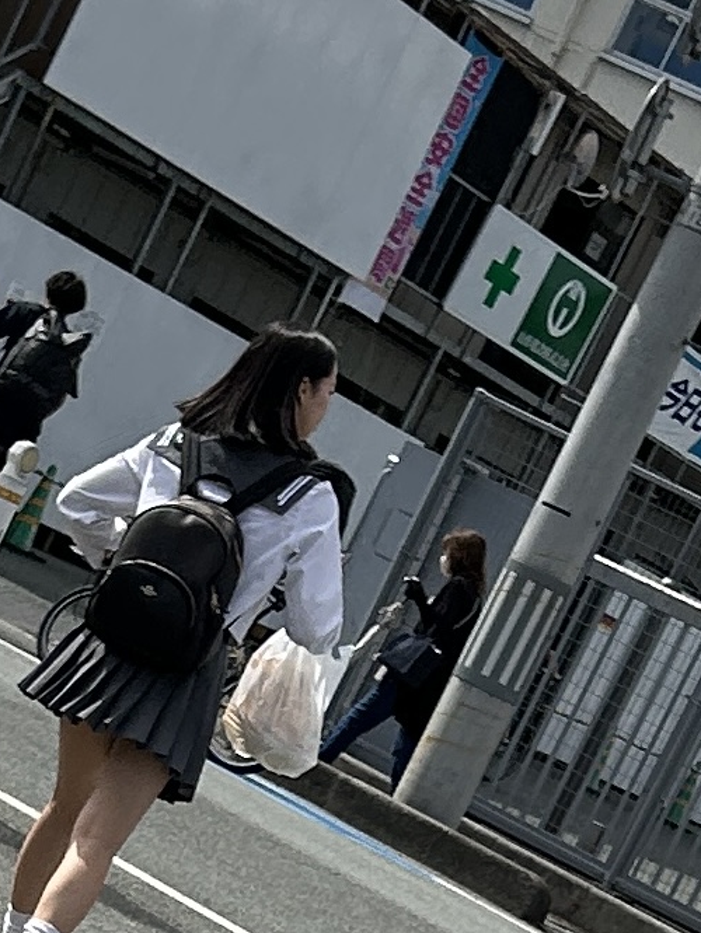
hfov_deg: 31.5
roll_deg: -24.7
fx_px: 1214
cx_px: 151
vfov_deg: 41.5
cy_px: 628
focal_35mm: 45
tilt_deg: -10.9
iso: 50
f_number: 1.5
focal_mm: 5.7
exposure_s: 1/6579
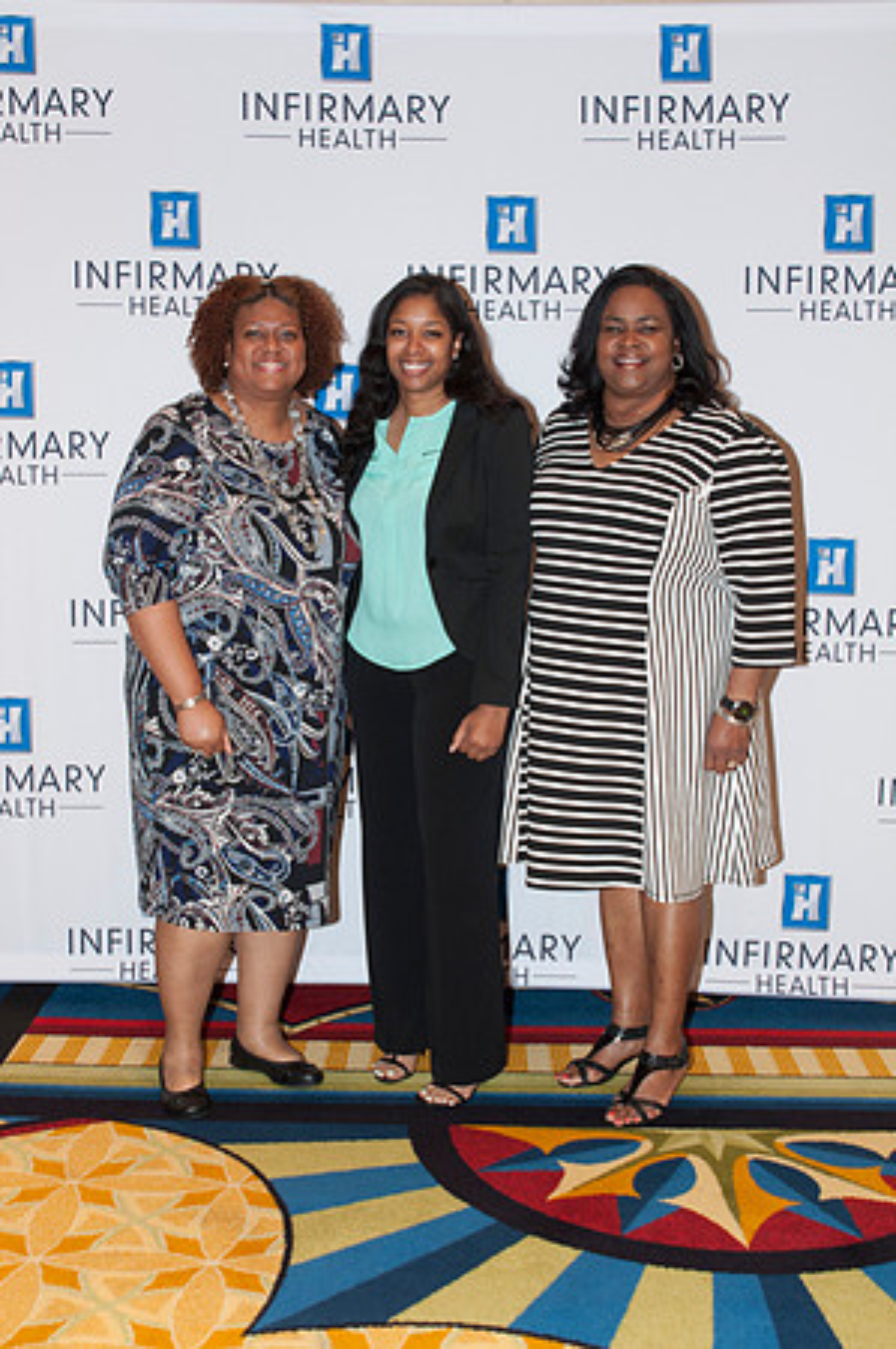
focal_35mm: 46
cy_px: 674
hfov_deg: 28.9
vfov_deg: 42.4
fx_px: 1740
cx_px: 448
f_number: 5.6
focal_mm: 31
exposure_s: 1/60
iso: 400
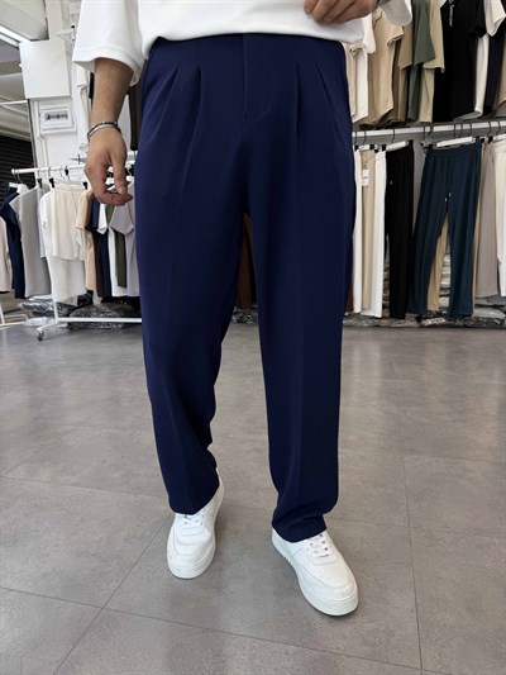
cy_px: 338
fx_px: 468
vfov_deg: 71.6
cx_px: 253
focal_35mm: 24
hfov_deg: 56.8
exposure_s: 1/153
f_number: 1.78
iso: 64
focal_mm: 6.76
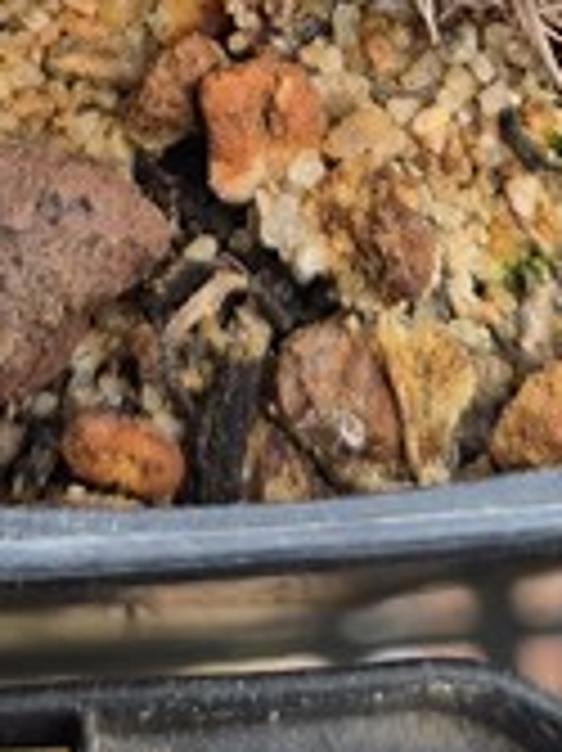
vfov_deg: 17.3
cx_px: 202
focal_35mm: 106
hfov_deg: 13.9
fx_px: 2298
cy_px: -261
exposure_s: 1/198
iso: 25
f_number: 1.8
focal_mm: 5.4
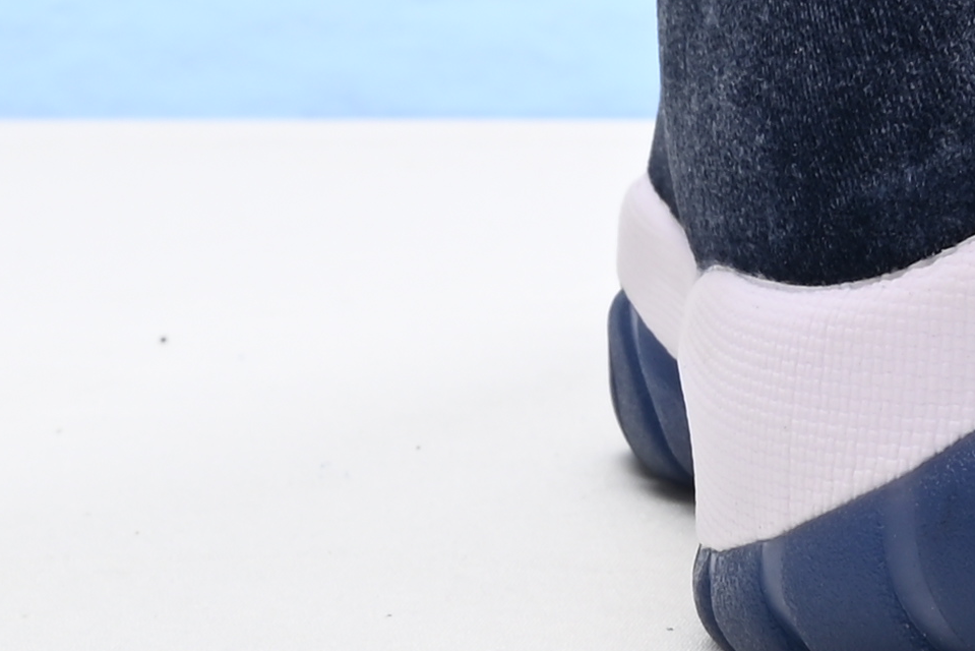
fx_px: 6285
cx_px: 1419
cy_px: -660
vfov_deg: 5.8
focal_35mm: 232
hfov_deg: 8.7
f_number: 16
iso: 100
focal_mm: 37
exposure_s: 1/2
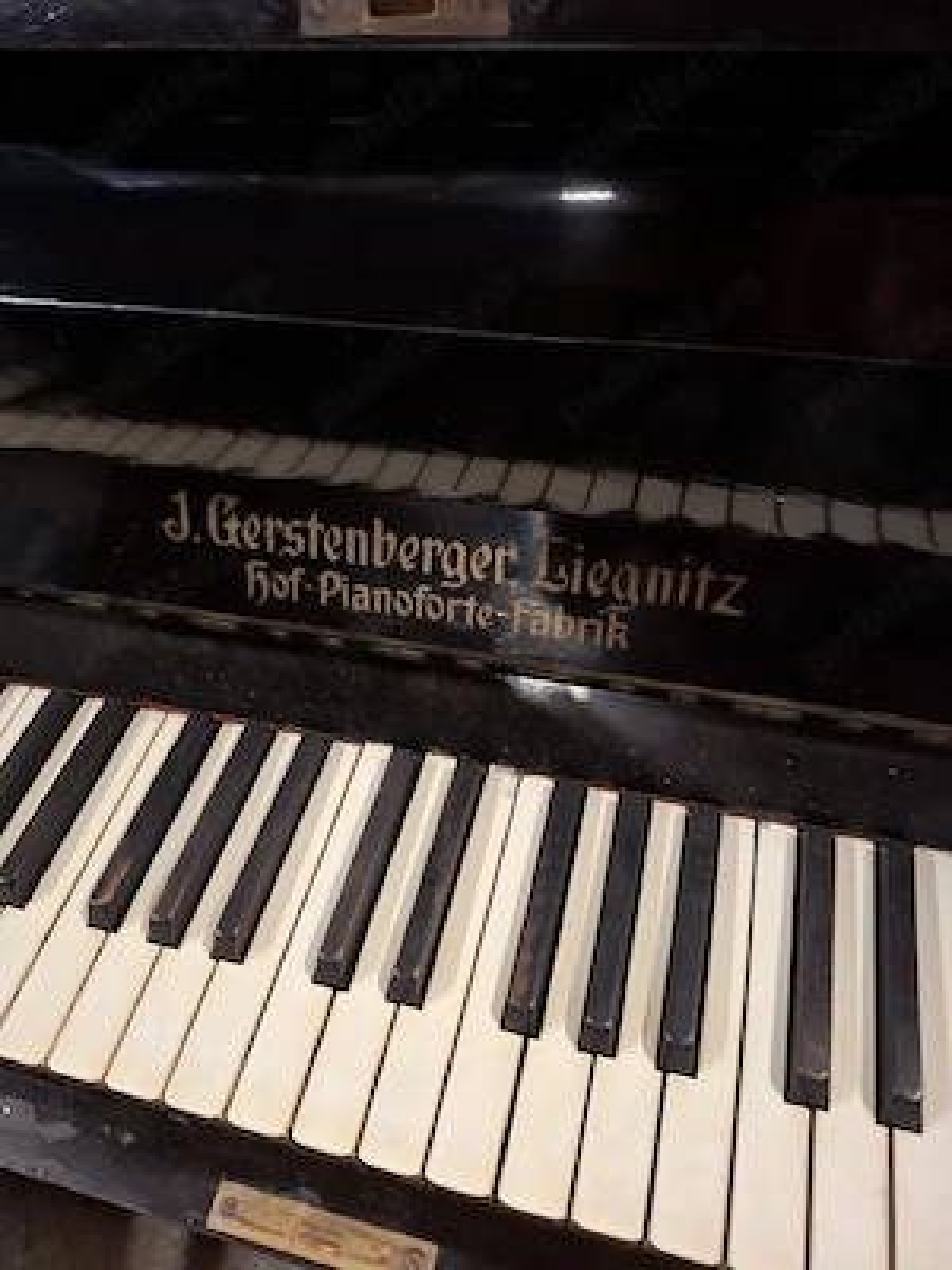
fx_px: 843
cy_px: 635
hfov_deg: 58.9
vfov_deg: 73.9
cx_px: 476
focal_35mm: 23
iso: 400
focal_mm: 5.54
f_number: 1.8
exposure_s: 1/33
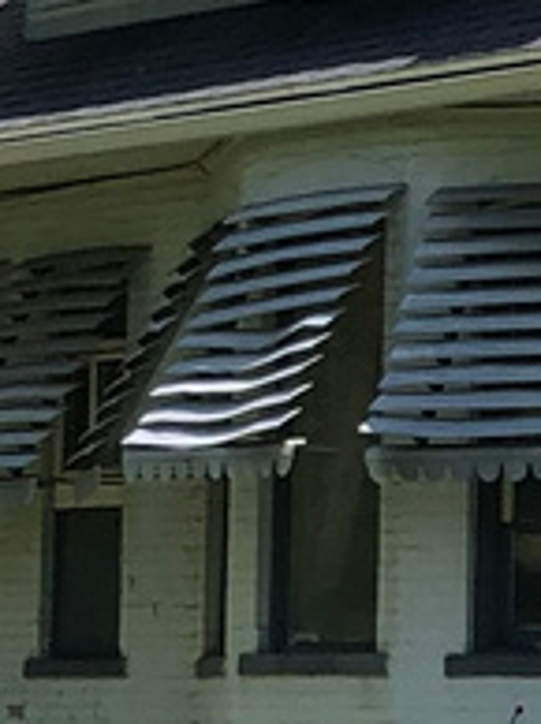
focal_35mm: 222
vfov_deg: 8.9
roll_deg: +1.8
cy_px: 717
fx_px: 4636
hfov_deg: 6.4
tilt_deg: +1.0
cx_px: 1224
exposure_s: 1/1245
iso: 20
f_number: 1.8
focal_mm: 3.99
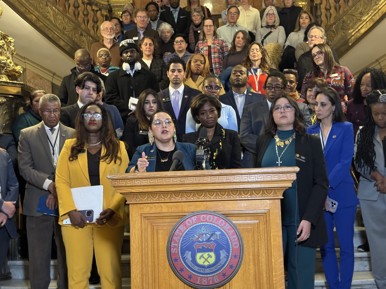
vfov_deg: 30.3
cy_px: 144
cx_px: 193
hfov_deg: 39.7
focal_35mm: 48
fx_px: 535
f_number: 1.78
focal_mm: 6.76
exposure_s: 1/30
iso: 640
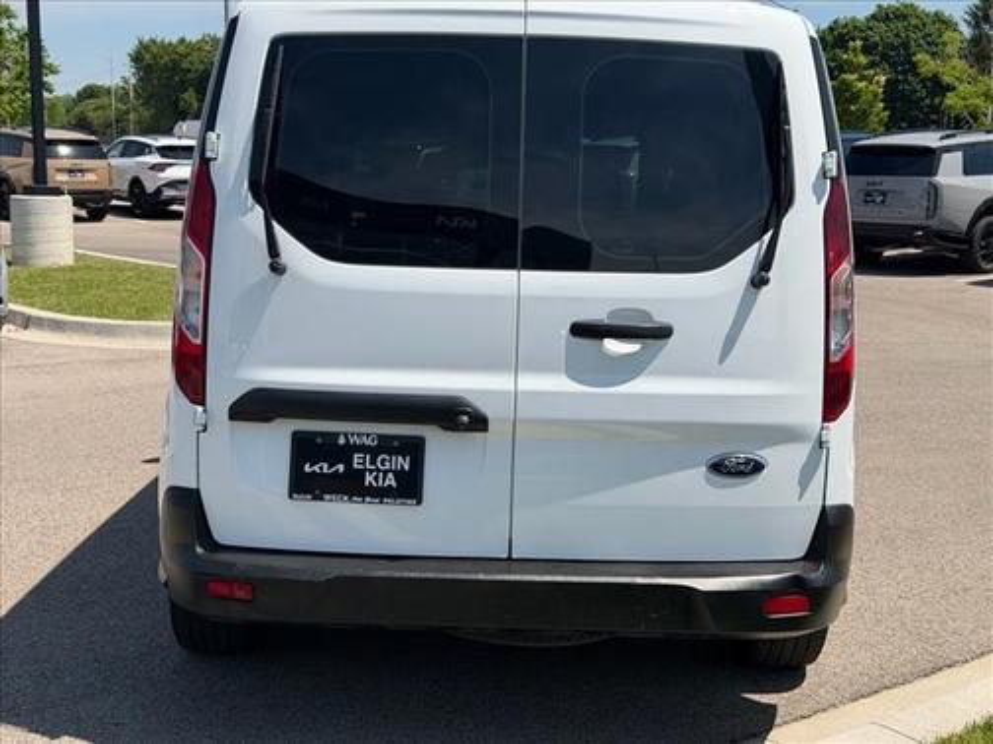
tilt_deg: -9.0
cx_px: 496
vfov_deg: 30.3
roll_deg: -0.6
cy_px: 372
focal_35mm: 48
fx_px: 1377
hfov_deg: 39.7
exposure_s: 1/6024
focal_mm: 6.76
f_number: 1.78
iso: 64
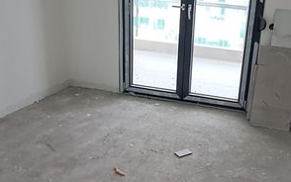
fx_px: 238
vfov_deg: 41.8
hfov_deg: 60.7
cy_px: 104
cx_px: 204
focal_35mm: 30
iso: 64
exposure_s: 1/50
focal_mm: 1.42
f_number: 2.2
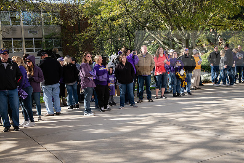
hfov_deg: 43.6
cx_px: 122
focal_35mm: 45
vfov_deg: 29.9
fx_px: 305
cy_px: 82
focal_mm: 45
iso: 400
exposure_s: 1/500
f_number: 5.6
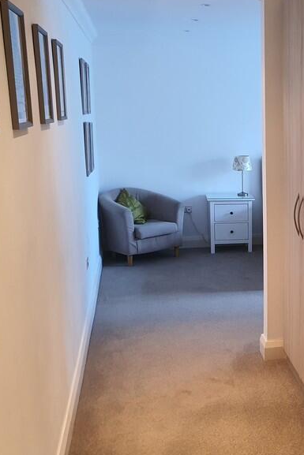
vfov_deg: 41.1
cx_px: 343
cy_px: 232
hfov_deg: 25.8
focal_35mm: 48
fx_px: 608
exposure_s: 1/50
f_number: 2.4
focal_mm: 4.3
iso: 320
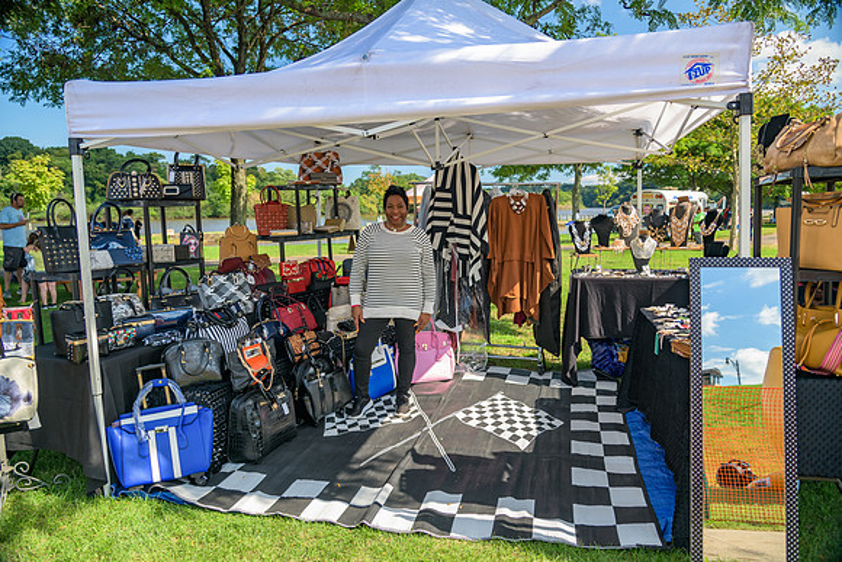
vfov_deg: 53.2
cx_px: 421
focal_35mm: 24
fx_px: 561
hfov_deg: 73.7
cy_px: 281
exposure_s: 1/100
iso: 64
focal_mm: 24
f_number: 4
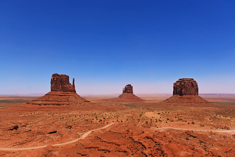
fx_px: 176
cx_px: 118
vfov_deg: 47.9
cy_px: 78
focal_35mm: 27
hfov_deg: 67.4
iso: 100
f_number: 8
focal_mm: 18
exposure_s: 1/500
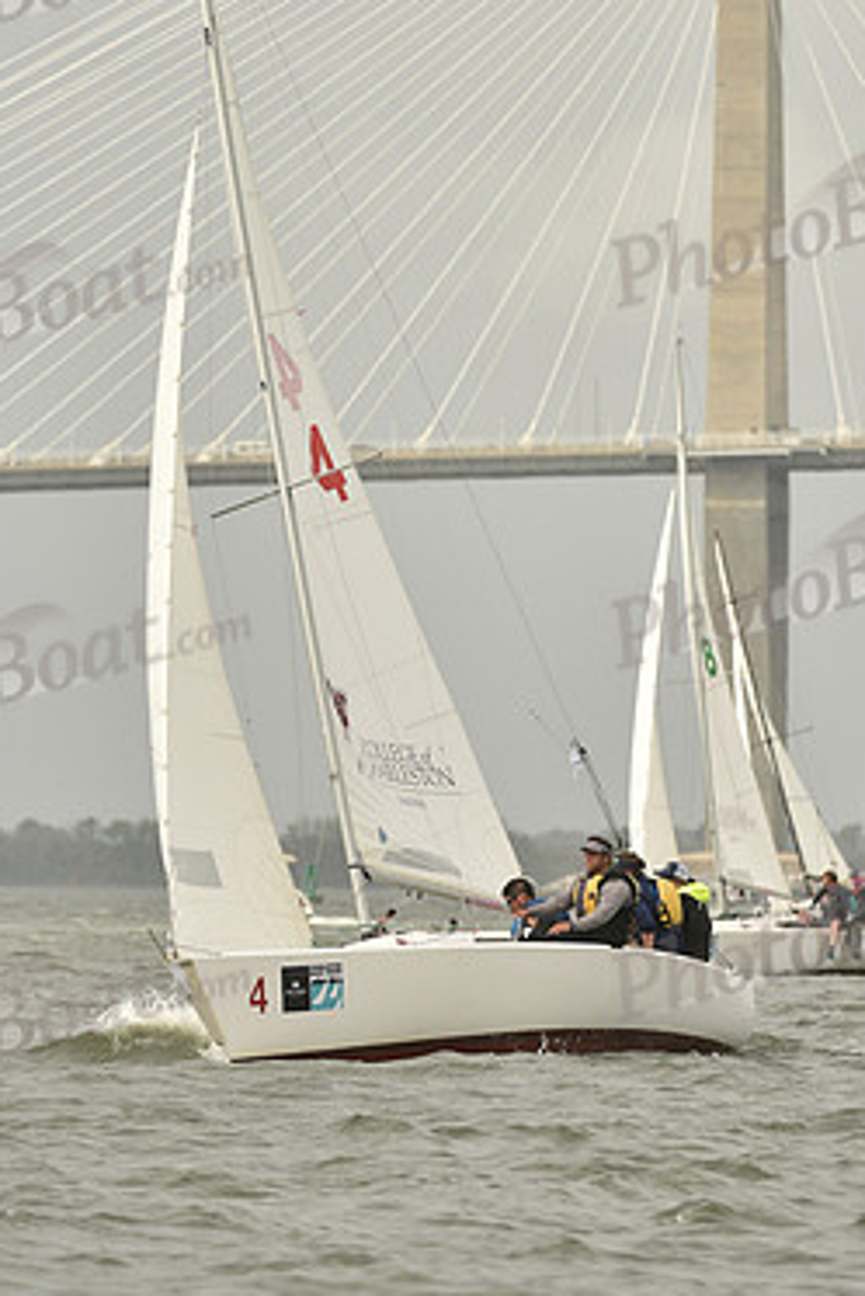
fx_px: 16815
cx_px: 432
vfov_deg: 4.4
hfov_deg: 2.9
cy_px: 448
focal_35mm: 467
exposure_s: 1/1250
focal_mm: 300
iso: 320
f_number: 6.3
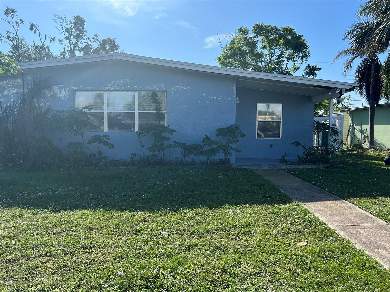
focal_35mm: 26
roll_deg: +1.7
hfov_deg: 67.3
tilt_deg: -3.5
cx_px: 195
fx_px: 293
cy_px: 146
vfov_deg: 53.1
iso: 50
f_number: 1.5
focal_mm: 5.7
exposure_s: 1/3831
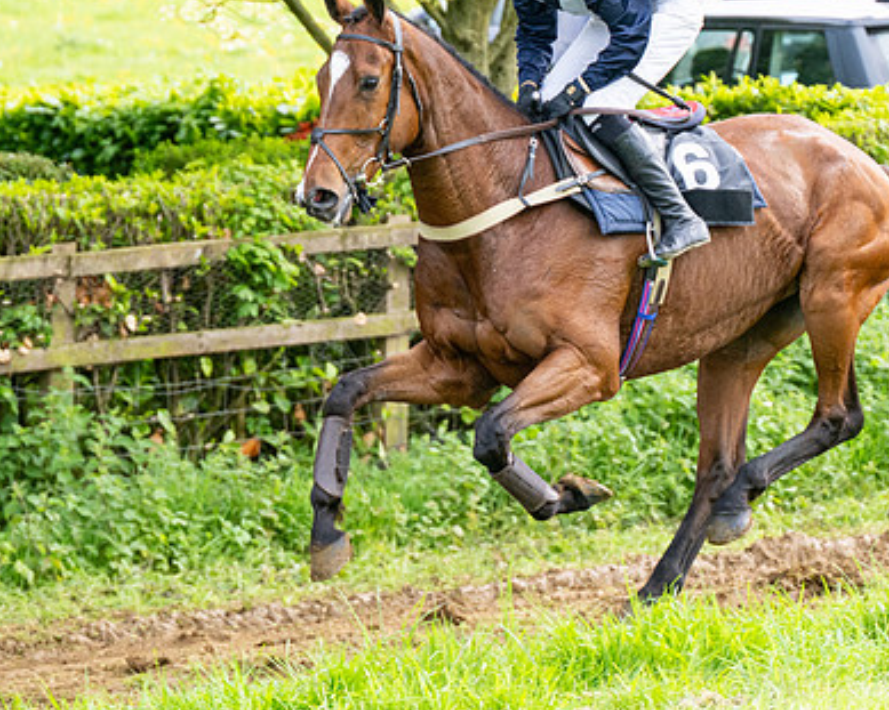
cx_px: 684
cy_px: 288
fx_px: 6813
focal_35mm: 259
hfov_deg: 7.5
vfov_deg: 6.0
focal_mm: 120
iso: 400
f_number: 4
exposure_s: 1/1000
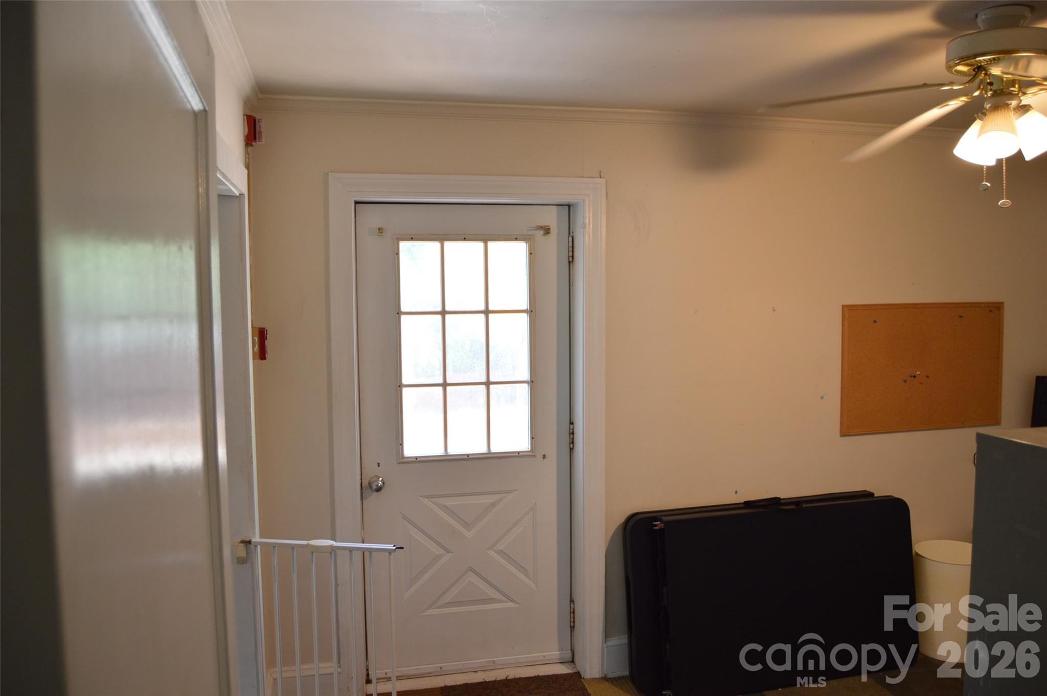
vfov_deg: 47.8
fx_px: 784
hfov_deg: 67.4
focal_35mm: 27
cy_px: 348
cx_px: 524
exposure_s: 1/60
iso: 560
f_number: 3.5
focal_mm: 18
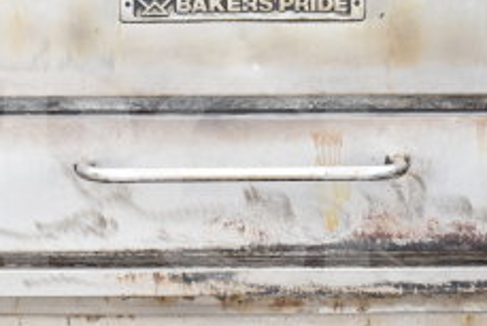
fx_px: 1408
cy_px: 240
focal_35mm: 104
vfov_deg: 13.1
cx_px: 185
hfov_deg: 19.6
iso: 200
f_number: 5
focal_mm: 26
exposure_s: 1/100
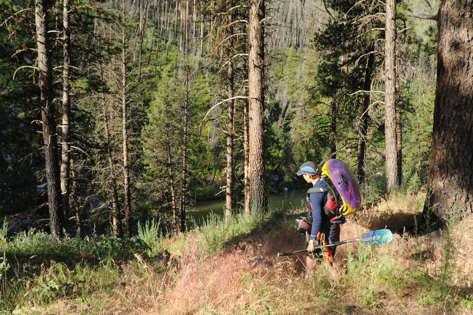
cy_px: 158
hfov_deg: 50.7
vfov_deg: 35.0
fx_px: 499
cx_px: 236
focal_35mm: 38
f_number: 10
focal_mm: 38
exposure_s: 1/125
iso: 200
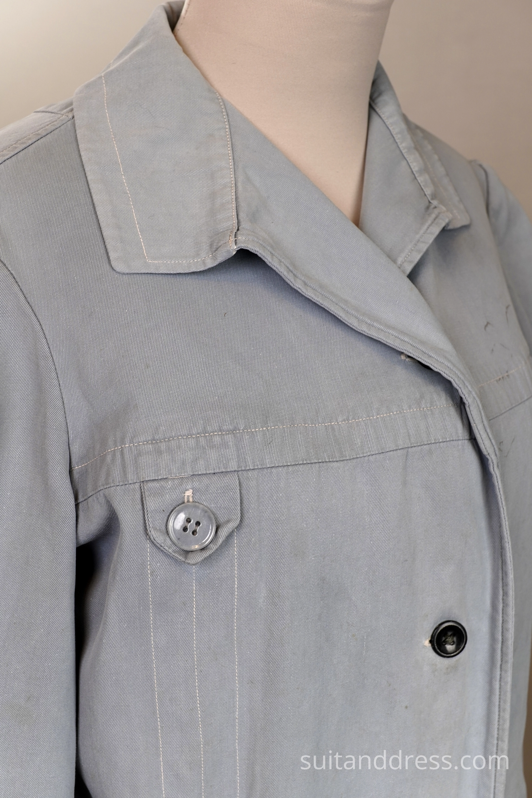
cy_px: 399
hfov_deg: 28.1
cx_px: 266
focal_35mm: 48
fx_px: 1064
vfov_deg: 41.1
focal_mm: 32
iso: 250
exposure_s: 1/30
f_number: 6.3
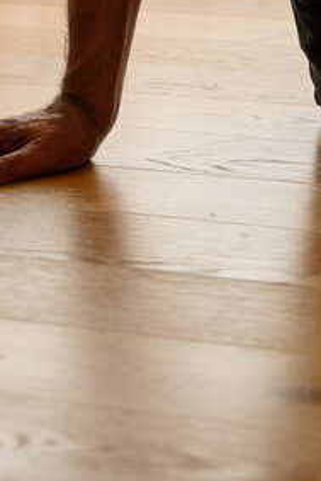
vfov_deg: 7.5
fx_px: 3393
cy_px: -699
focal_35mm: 254
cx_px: 701
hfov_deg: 5.3
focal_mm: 45
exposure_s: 1/250
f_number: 2.8
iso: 2500
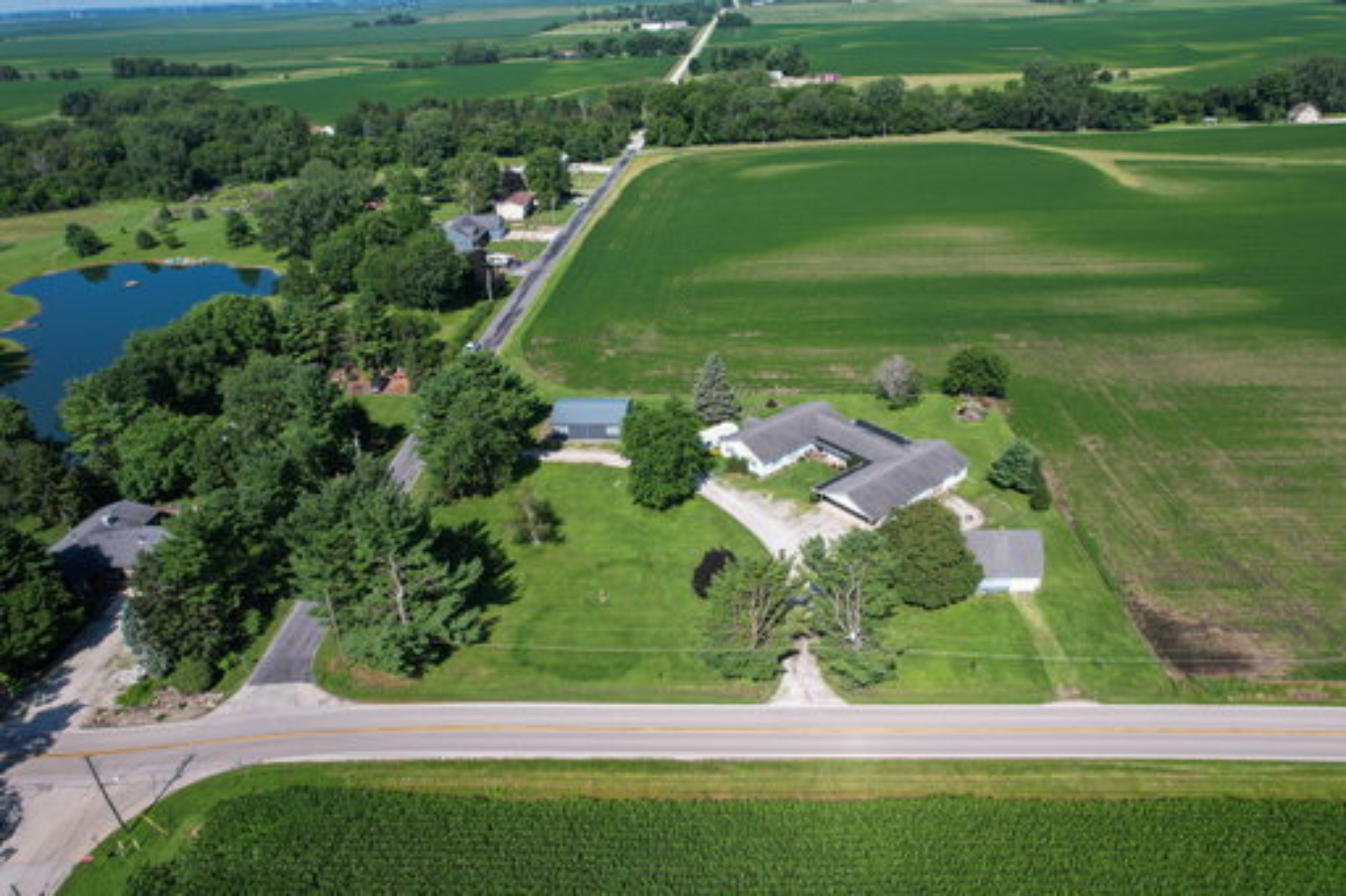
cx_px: 673
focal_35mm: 22
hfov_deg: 78.6
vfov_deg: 57.2
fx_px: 822
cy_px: 448
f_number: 2.8
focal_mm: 8.38
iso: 100
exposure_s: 1/1500
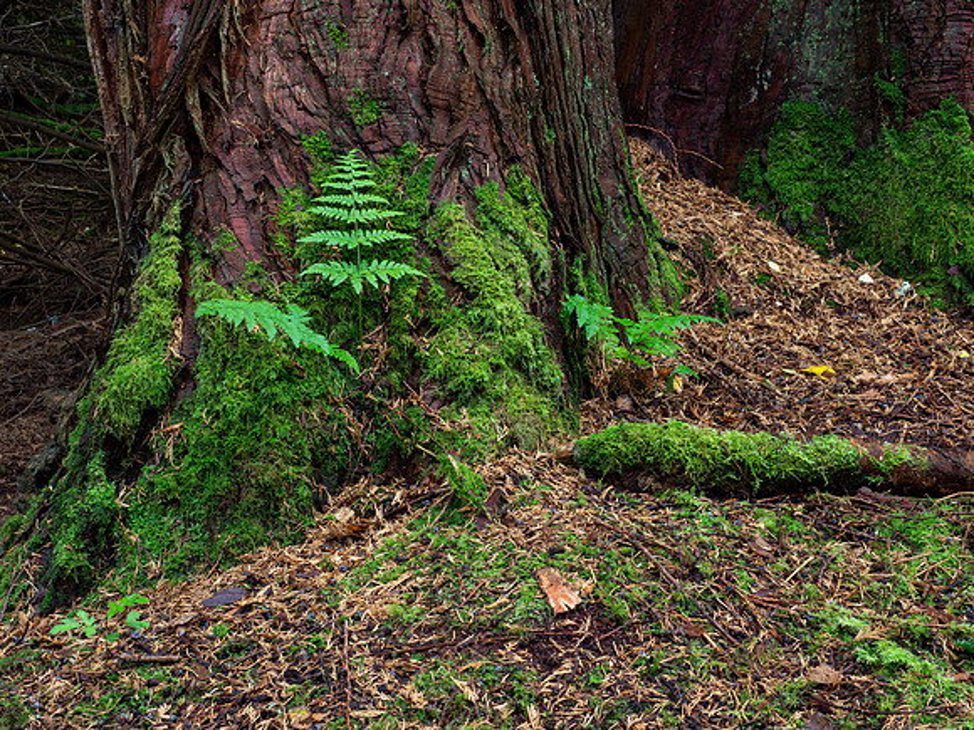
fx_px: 1420
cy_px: 365
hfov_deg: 37.9
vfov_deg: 28.9
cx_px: 462
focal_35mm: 50
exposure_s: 1/1.67
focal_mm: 24
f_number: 7.1
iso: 200
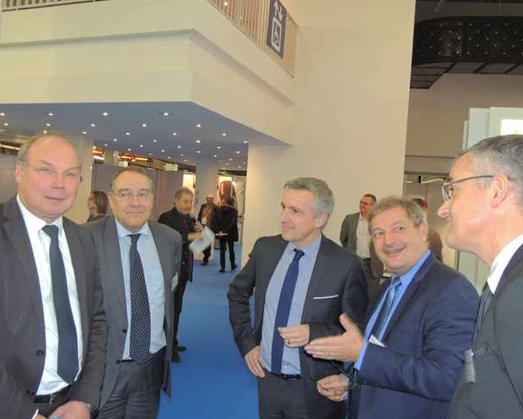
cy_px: 212
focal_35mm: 32
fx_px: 495
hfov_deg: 55.6
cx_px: 240
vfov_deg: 45.8
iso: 360
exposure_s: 1/40
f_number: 3.1
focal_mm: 5.3
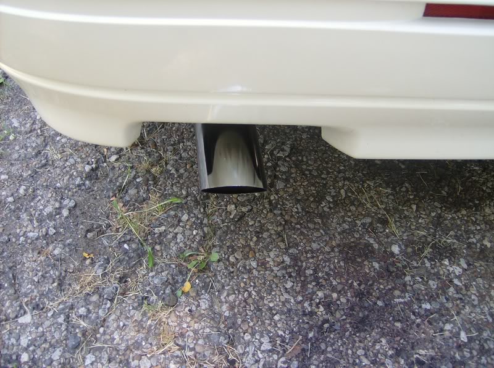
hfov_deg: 51.5
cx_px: 247
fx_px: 513
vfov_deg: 39.5
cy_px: 184
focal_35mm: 36
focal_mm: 6
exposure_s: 1/72.5
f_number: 2.8
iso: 100
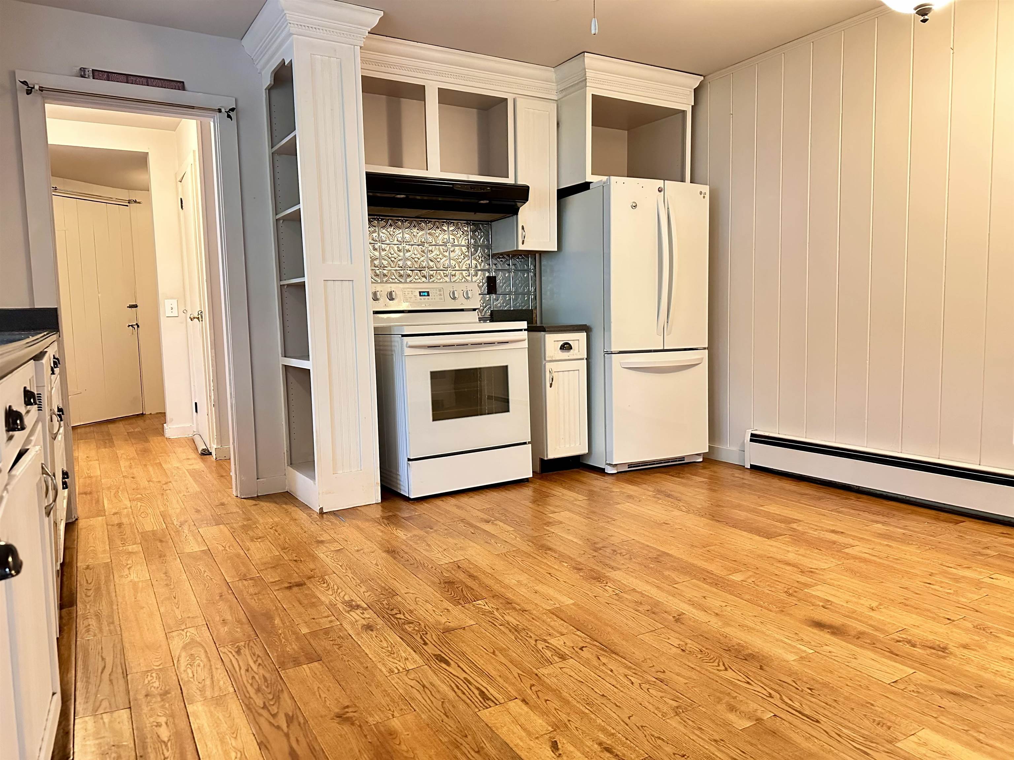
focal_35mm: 24
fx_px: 703
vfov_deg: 56.8
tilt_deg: -5.2
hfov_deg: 71.6
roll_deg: +1.0
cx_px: 507
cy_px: 380
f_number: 1.78
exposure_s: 1/40
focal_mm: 6.86
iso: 1000
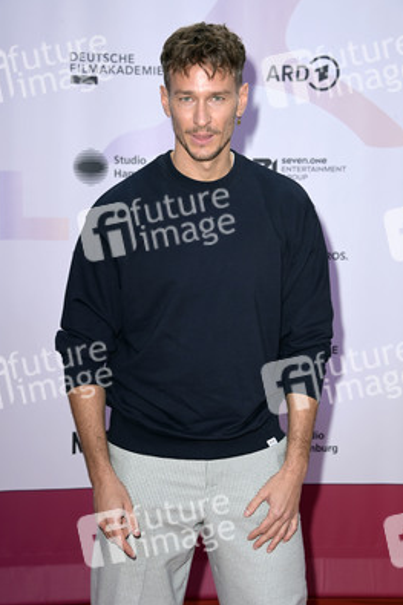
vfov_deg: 25.7
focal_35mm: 79
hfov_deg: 17.3
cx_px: 201
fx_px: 1328
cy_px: 302
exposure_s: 1/250
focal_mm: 78
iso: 400
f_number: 6.3
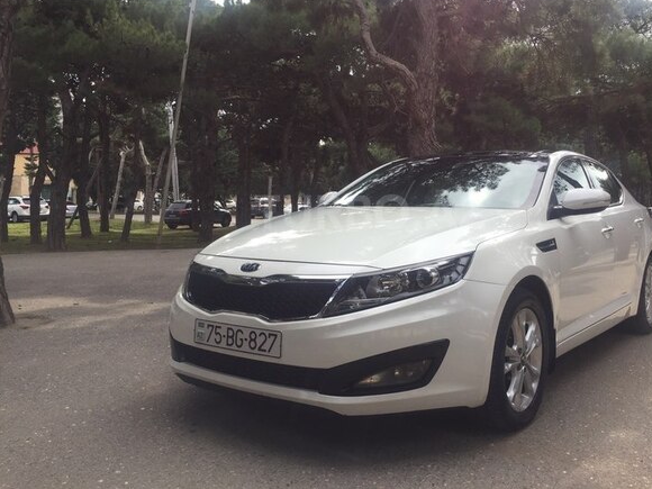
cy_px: 212
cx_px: 370
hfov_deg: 55.2
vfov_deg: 42.9
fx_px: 622
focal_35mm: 33
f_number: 2.2
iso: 32
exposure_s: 1/507
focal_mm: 4.15
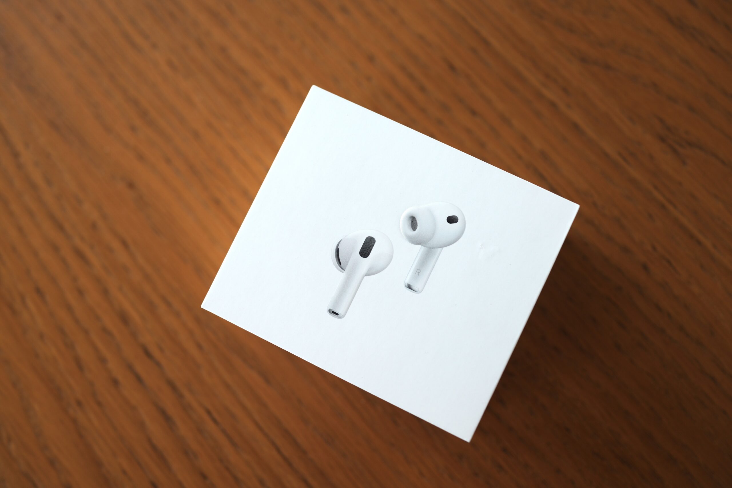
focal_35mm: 35
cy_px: 244
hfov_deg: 54.4
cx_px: 366
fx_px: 712
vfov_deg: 37.8
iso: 100
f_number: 2.8
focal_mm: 35
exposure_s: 1/160
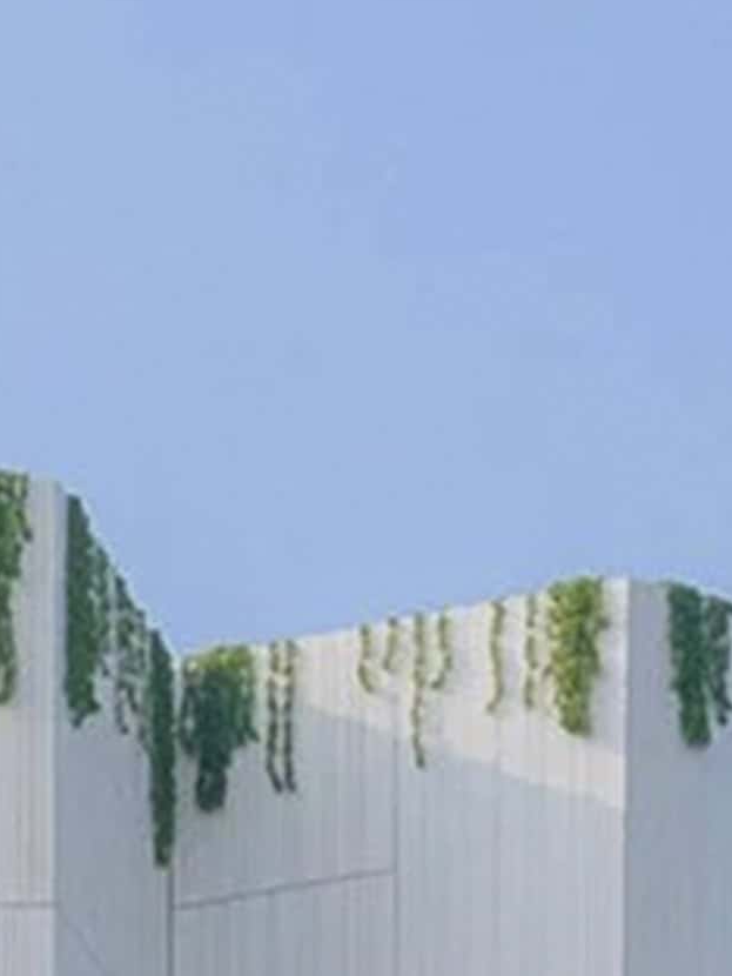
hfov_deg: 8.4
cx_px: -1173
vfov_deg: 12.0
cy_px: 1440
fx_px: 4446
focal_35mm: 158
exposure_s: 1/1.67
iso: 125
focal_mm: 16.5
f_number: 10
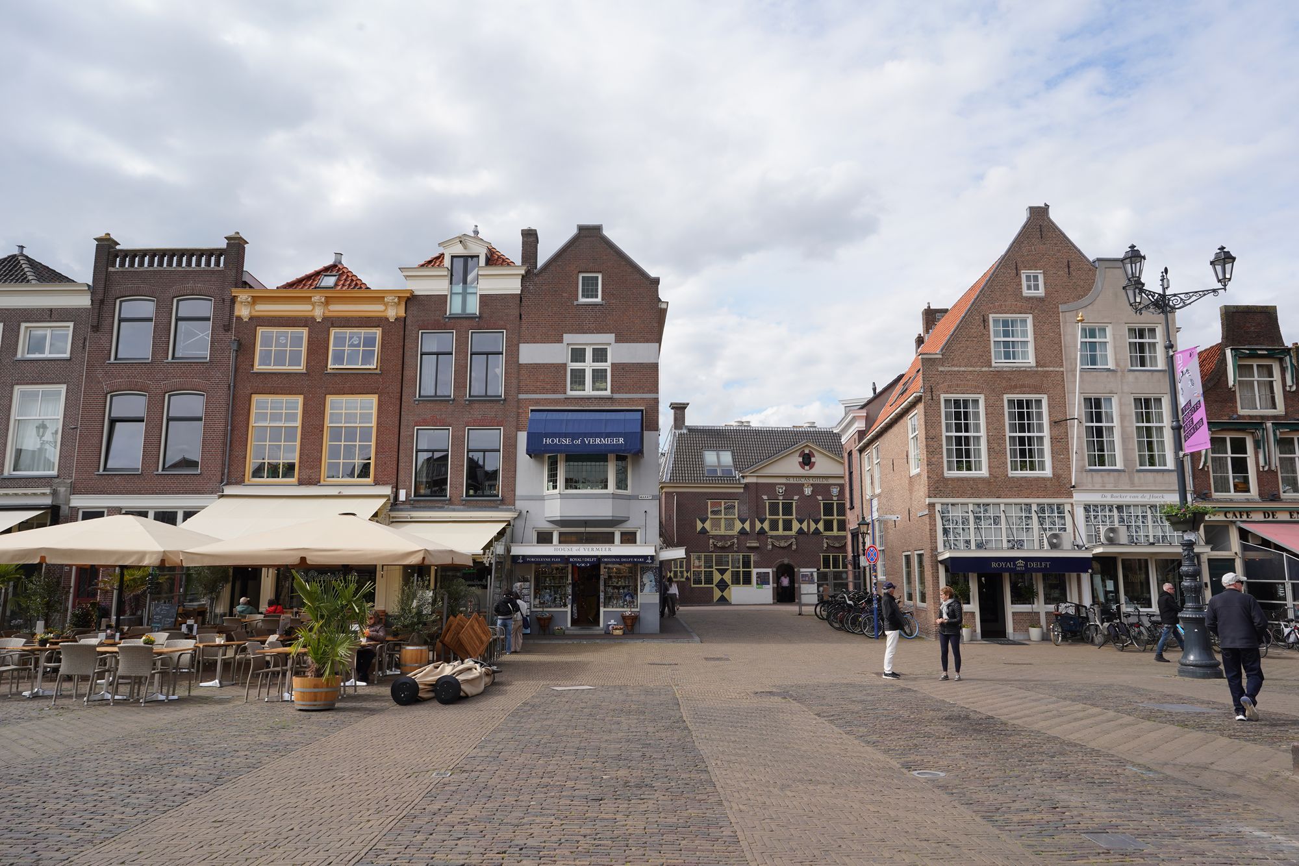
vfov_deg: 53.1
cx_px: 650
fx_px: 866
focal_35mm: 24
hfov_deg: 73.7
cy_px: 433
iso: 100
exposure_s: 1/100
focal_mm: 24
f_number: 13
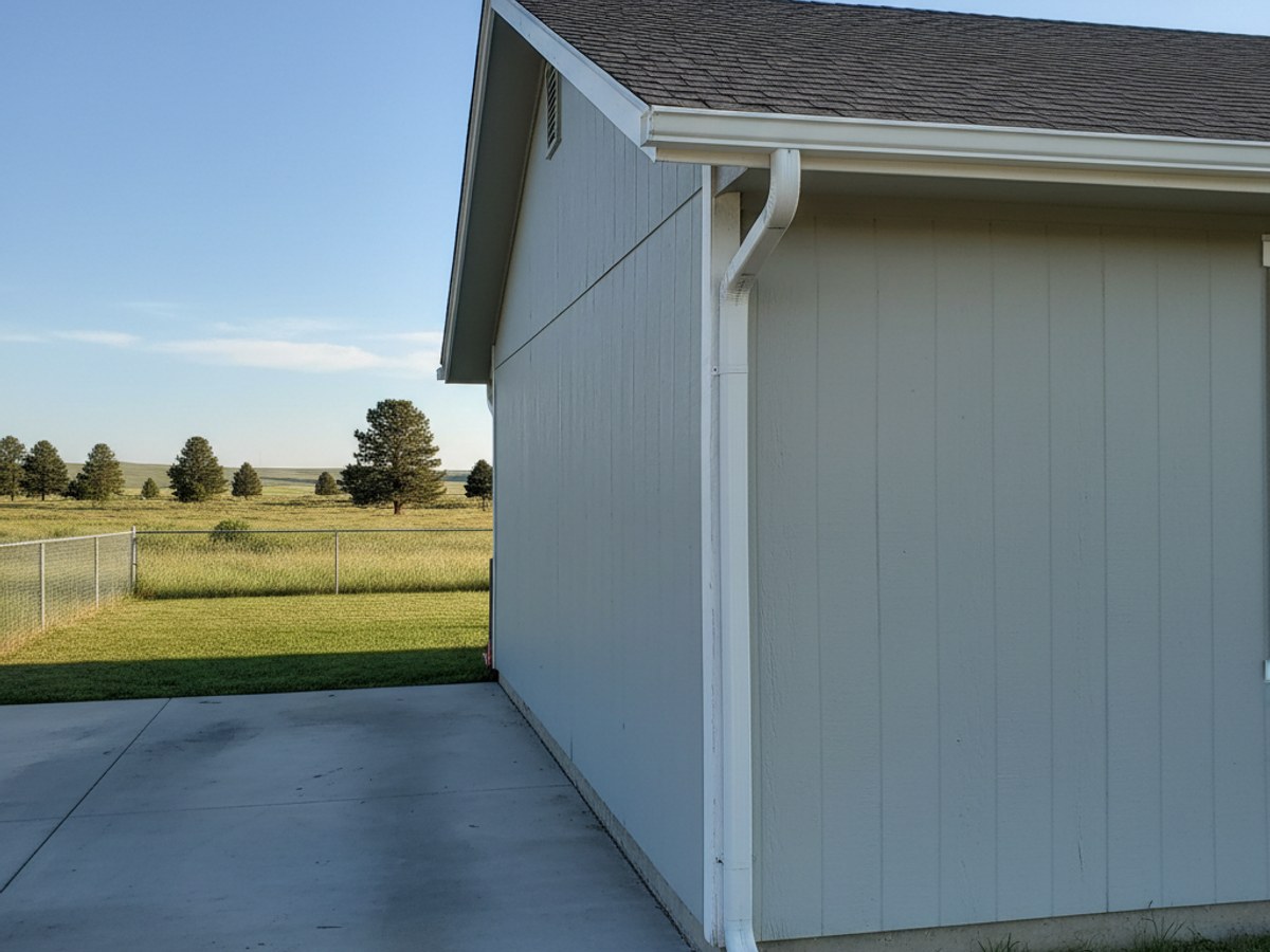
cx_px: 635
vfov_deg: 58.9
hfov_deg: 73.9
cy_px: 476
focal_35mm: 23
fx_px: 844
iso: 981
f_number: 1.8
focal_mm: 6.4
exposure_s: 1/411
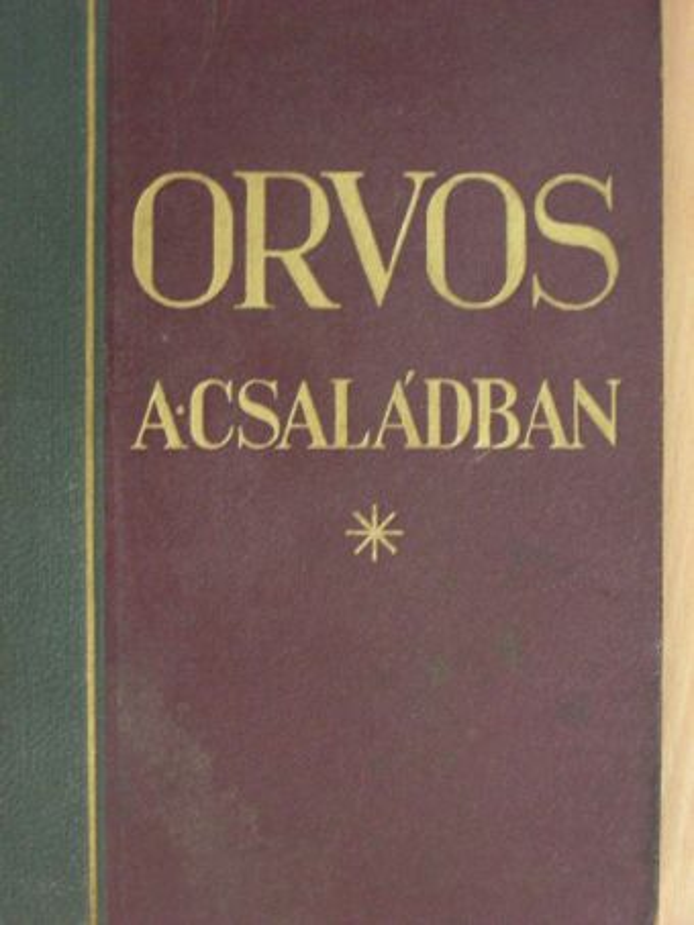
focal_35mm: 63
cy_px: 462
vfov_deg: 30.7
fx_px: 1683
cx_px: 347
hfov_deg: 23.3
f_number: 3.5
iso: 200
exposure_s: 1/8.4
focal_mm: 10.5
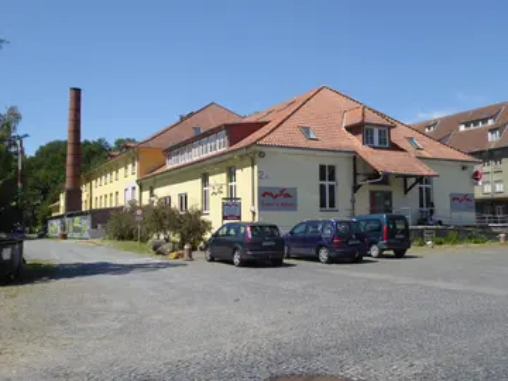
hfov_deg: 55.4
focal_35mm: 33
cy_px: 190
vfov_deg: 42.9
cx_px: 254
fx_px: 484
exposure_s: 1/800
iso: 100
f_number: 3.6
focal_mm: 5.8
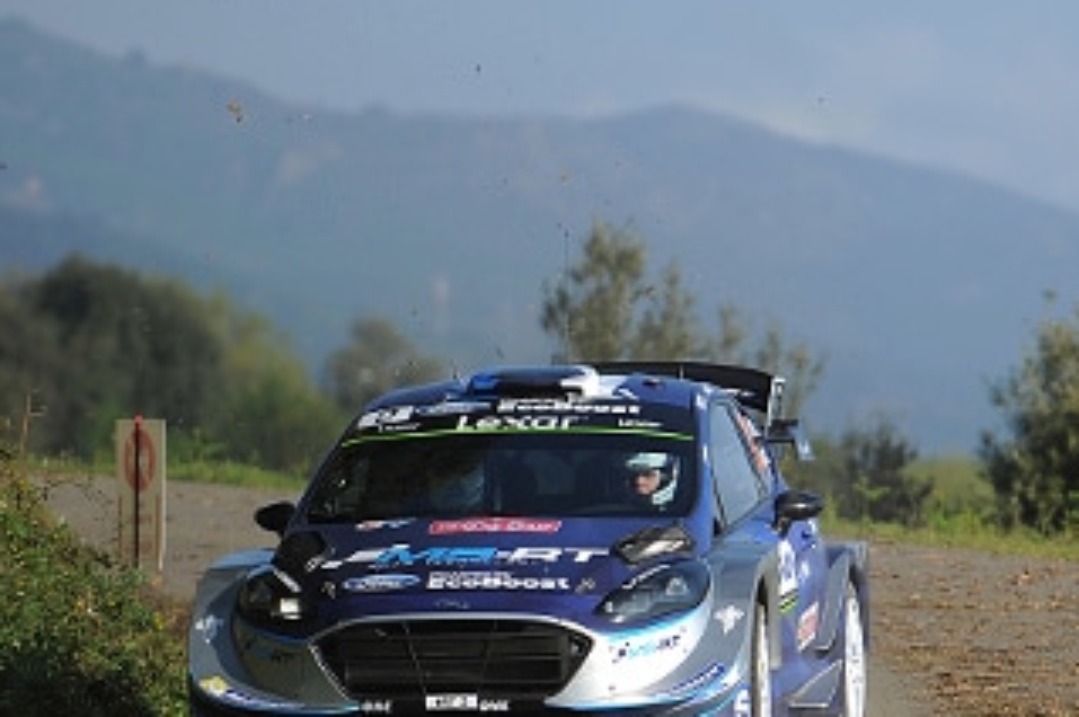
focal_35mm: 280
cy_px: 428
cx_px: 720
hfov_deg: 7.4
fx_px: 8383
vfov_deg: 4.9
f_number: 2.8
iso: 100
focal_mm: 200
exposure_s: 1/1600
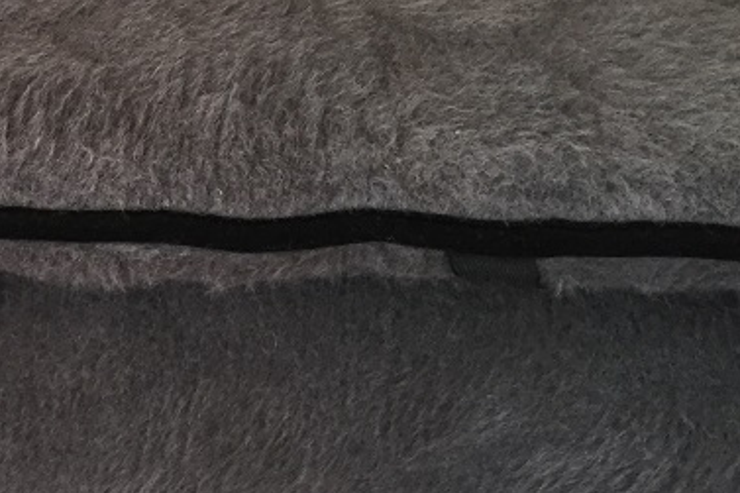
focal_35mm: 64
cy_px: 110
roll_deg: -2.3
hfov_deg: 28.9
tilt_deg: -23.5
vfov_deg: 21.0
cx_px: -43
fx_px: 1315
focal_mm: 4.15
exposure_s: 1/33
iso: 125
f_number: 2.2
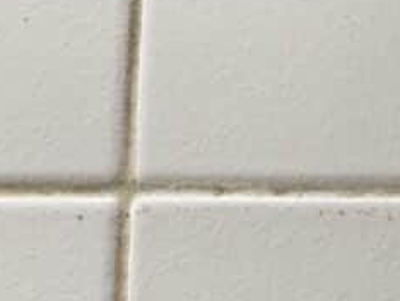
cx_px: 456
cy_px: 467
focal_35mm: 95
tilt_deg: -81.4
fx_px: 1099
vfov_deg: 14.4
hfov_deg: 19.6
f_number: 1.8
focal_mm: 3
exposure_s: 1/122
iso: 50
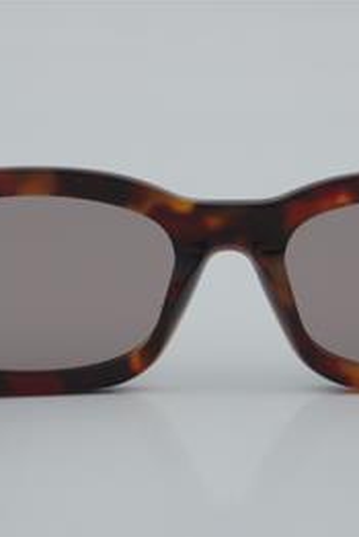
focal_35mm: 126
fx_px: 1879
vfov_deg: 16.3
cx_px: 230
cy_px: 268
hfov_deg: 10.9
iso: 100
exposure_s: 1/4
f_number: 32
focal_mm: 55
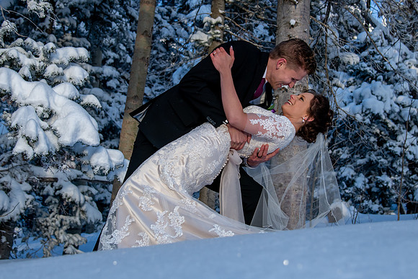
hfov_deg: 33.8
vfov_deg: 22.9
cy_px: 110
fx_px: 689
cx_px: 215
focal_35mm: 59
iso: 200
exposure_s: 1/800
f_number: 5
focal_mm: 38
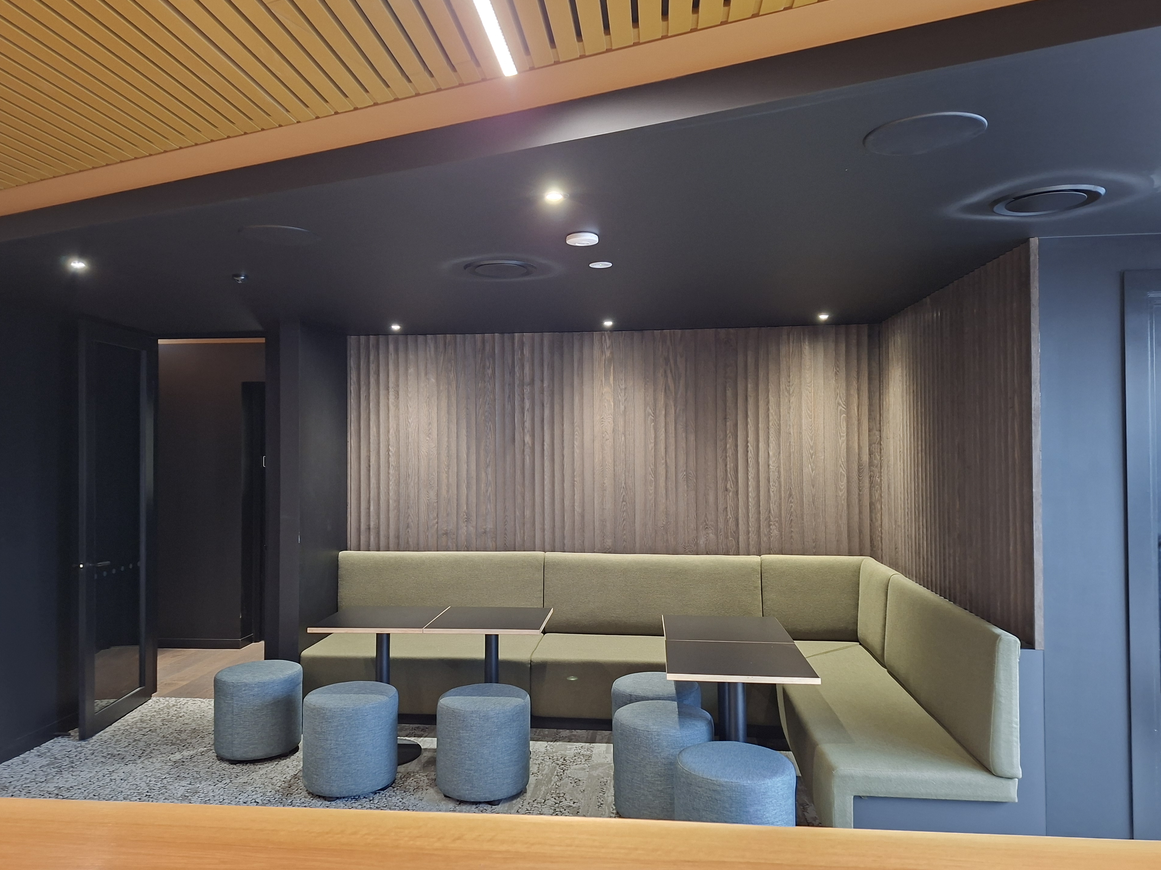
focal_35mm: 24
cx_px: 564
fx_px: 805
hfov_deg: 71.6
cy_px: 433
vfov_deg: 56.8
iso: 400
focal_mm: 5.54
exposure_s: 1/33
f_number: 1.8
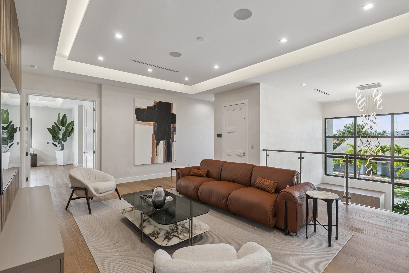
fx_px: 193
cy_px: 139
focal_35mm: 17
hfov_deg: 93.3
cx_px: 208
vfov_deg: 70.4
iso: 320
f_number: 8
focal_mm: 16
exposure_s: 1/10
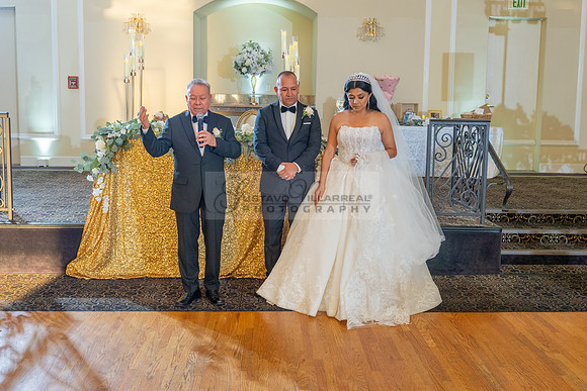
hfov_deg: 51.1
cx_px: 288
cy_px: 171
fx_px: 614
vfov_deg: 35.3
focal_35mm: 38
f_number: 4
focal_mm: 29
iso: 800
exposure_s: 1/80
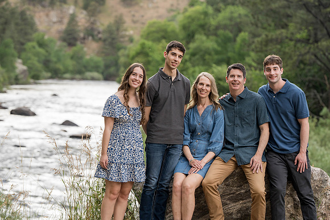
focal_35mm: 133
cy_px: 110
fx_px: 1219
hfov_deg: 15.4
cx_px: 165
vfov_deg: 10.3
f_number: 4.5
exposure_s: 1/160
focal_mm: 133
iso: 800
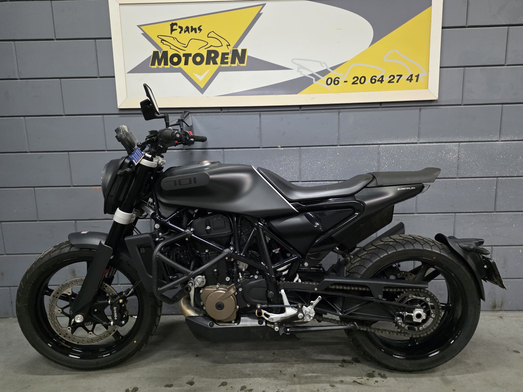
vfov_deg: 58.9
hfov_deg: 73.9
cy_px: 196
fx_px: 347
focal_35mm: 23
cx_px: 262
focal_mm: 6.25
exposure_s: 1/100
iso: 1250
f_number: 1.7
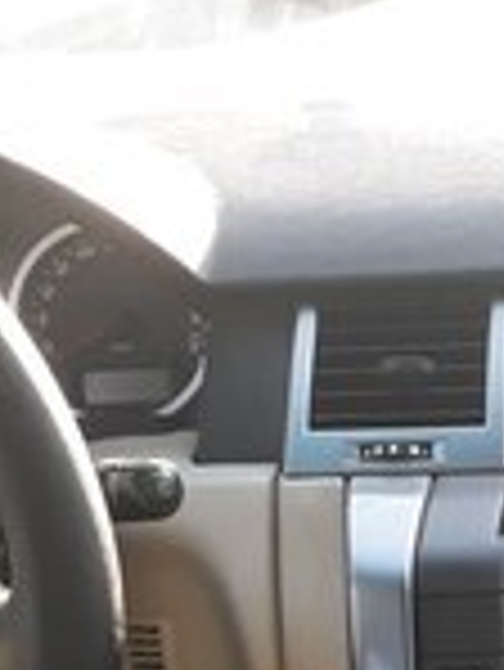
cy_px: 841
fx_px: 1745
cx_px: 832
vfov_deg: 20.2
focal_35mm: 90
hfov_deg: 14.8
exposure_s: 1/100
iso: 64
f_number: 1.9
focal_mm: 3.6
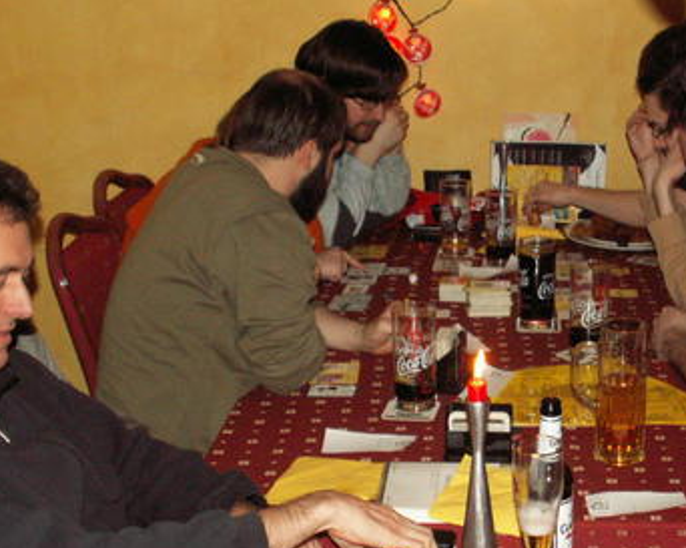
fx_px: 1298
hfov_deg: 29.3
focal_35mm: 64
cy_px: 349
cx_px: 475
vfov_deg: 23.7
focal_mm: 5.86
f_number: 2.8
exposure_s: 1/40
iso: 160
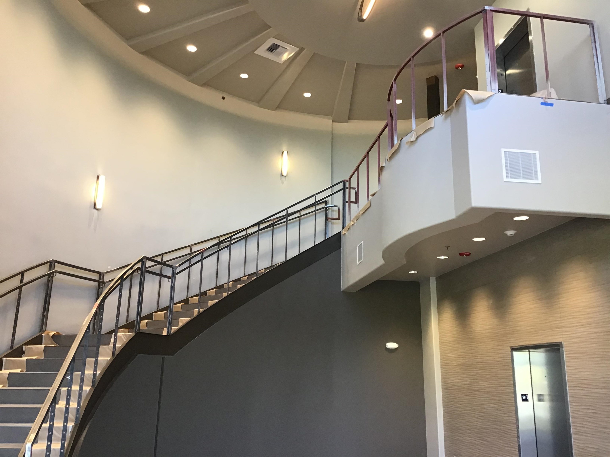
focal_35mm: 31
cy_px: 228
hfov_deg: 58.4
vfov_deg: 45.4
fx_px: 546
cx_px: 305
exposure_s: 1/30
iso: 80
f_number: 2.4
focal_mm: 3.3
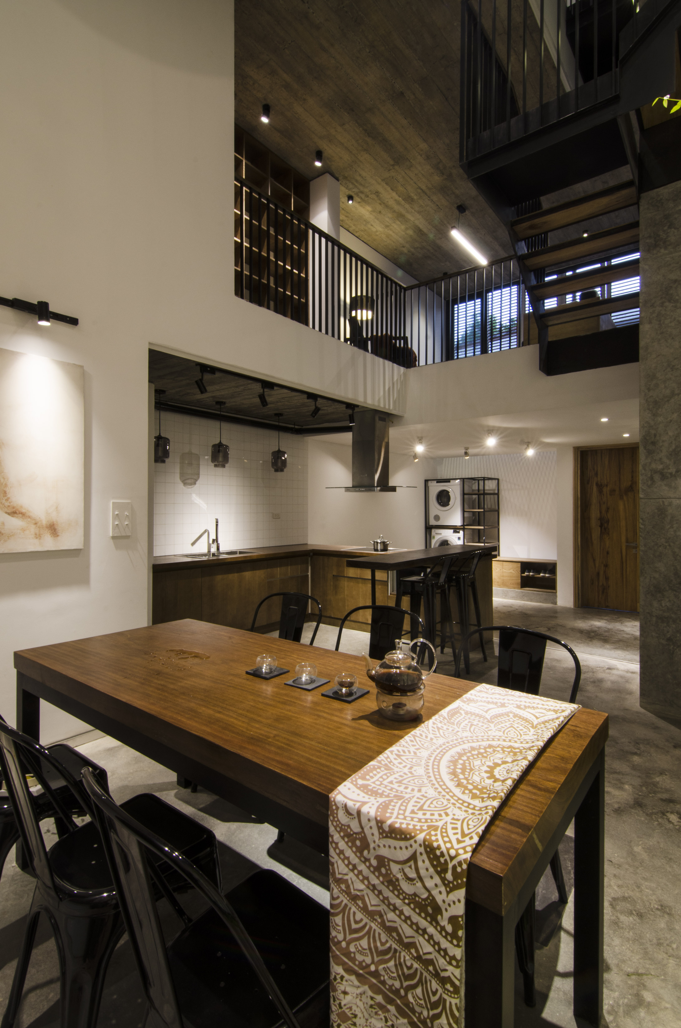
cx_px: 340
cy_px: 514
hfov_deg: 71.8
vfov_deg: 95.1
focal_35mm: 16
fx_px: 470
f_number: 18
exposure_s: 2
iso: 100
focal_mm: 11
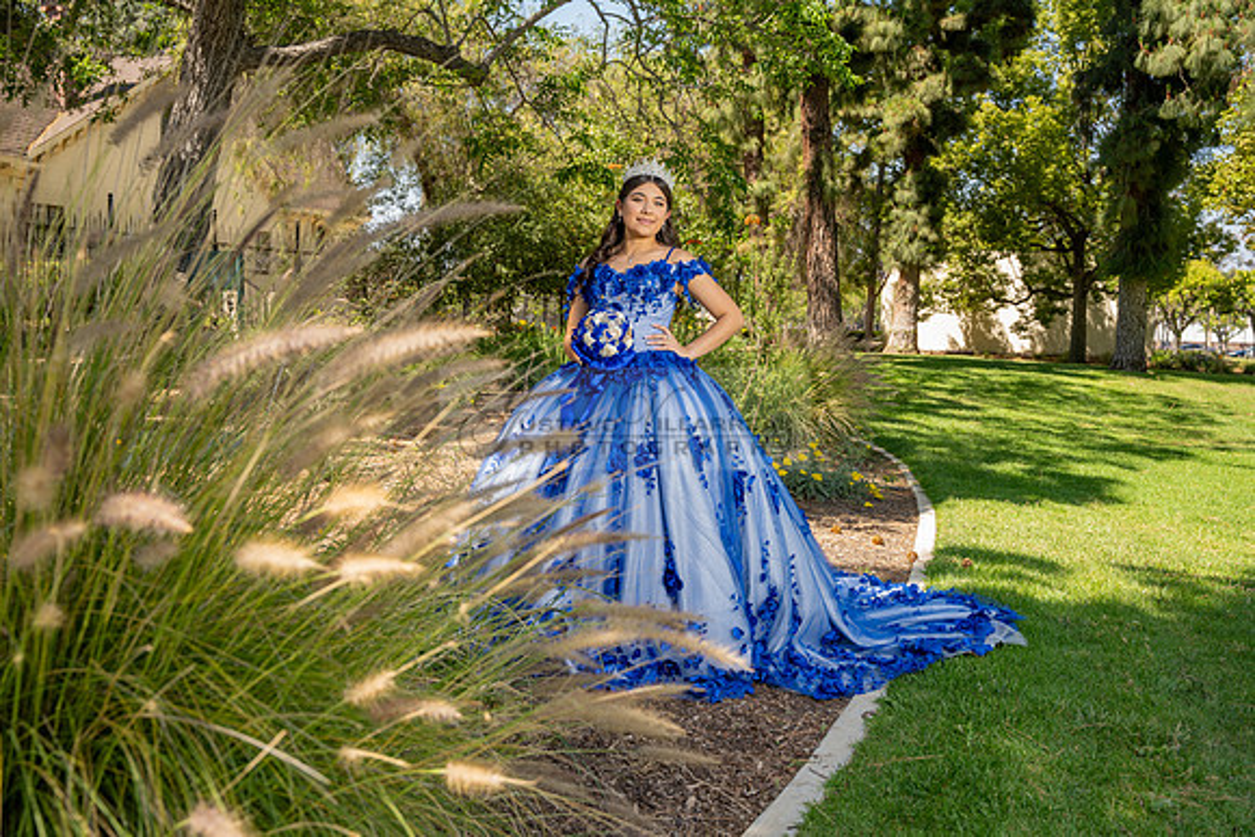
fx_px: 1315
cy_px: 418
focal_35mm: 38
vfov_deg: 35.3
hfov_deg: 51.0
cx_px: 628
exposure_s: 1/200
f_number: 4.5
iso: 125
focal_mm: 37.7
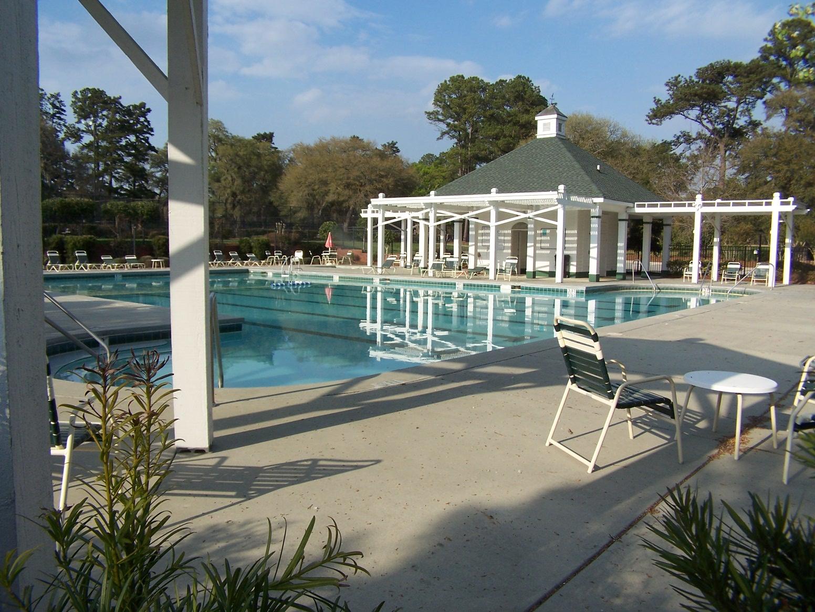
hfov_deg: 49.0
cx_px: 408
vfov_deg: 37.7
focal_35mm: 38
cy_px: 306
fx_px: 895
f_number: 4
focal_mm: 6.3
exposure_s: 1/750
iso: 80
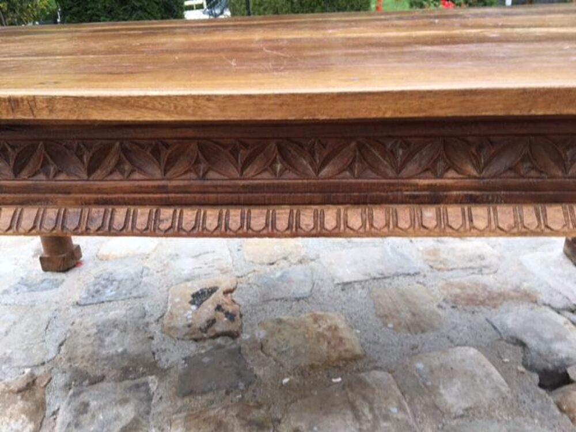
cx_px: 288
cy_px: 216
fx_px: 483
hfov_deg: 61.7
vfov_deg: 48.2
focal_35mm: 29
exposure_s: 1/178
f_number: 2.2
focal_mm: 4.15
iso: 25
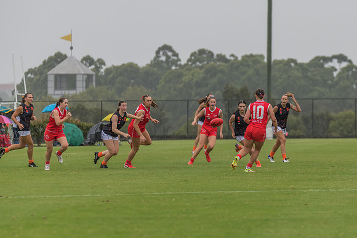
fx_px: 3372
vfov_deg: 4.0
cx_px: 233
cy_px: 107
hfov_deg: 6.1
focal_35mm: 340
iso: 560
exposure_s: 1/1250
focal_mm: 260
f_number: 5.6
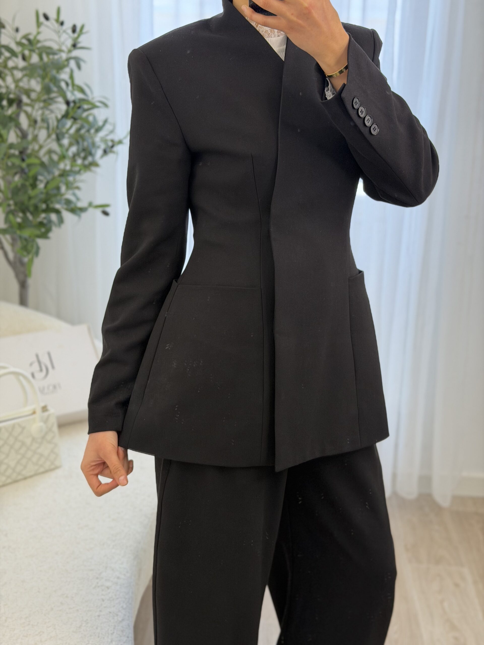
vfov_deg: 39.7
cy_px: 322
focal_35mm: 48
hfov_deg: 30.3
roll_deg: -2.0
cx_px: 242
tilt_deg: -29.3
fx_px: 895
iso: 100
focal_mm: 6.76
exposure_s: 1/100
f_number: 1.78
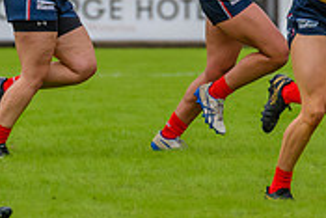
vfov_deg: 0.8
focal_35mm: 1623
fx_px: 14709
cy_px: 46
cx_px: 48
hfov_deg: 1.3
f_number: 6.3
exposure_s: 1/1600
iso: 800
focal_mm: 420
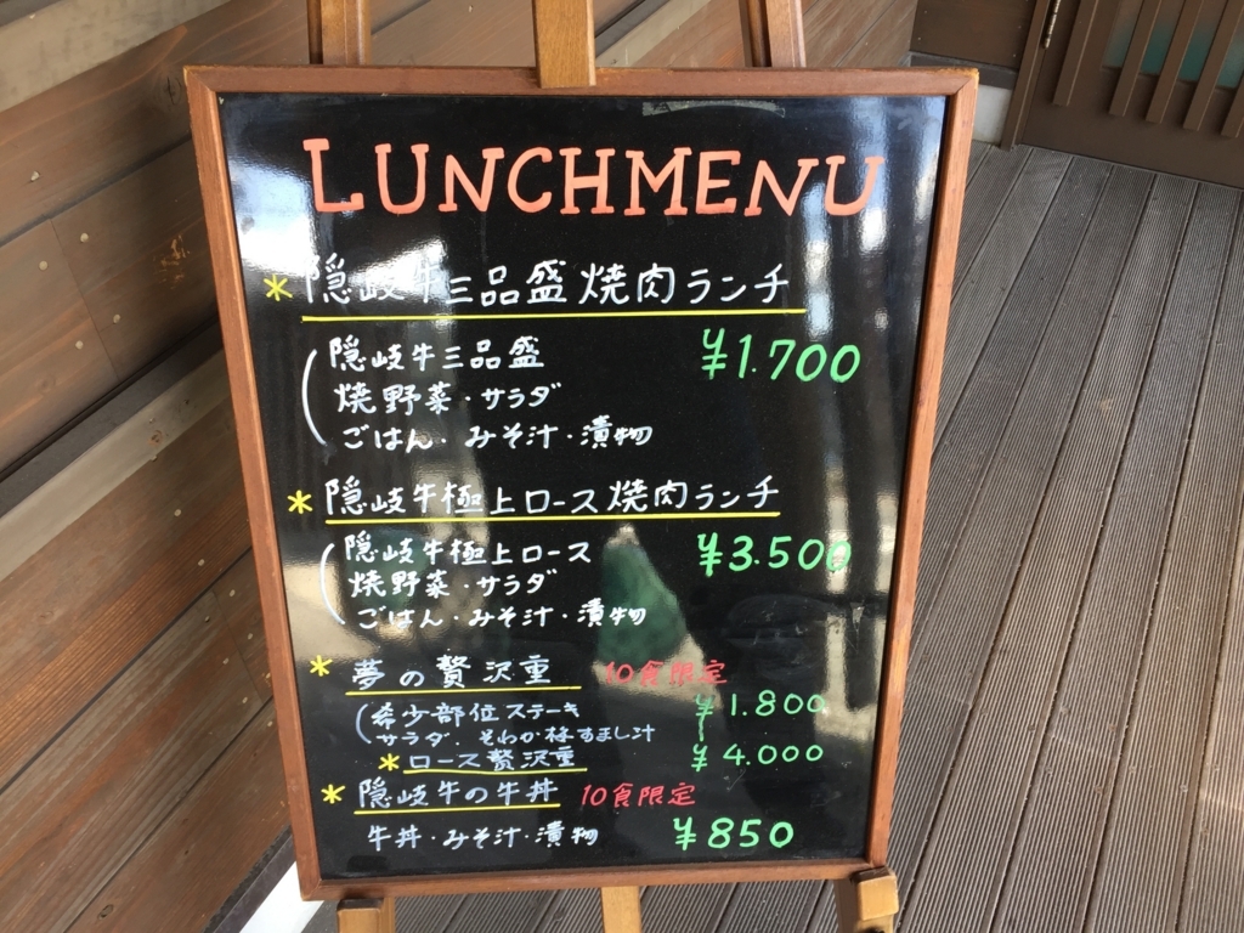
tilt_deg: -43.9
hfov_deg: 61.7
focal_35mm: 29
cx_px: 622
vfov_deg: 48.2
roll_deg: +0.4
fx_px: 1042
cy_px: 466
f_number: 2.2
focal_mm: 4.15
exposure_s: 1/60
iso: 32
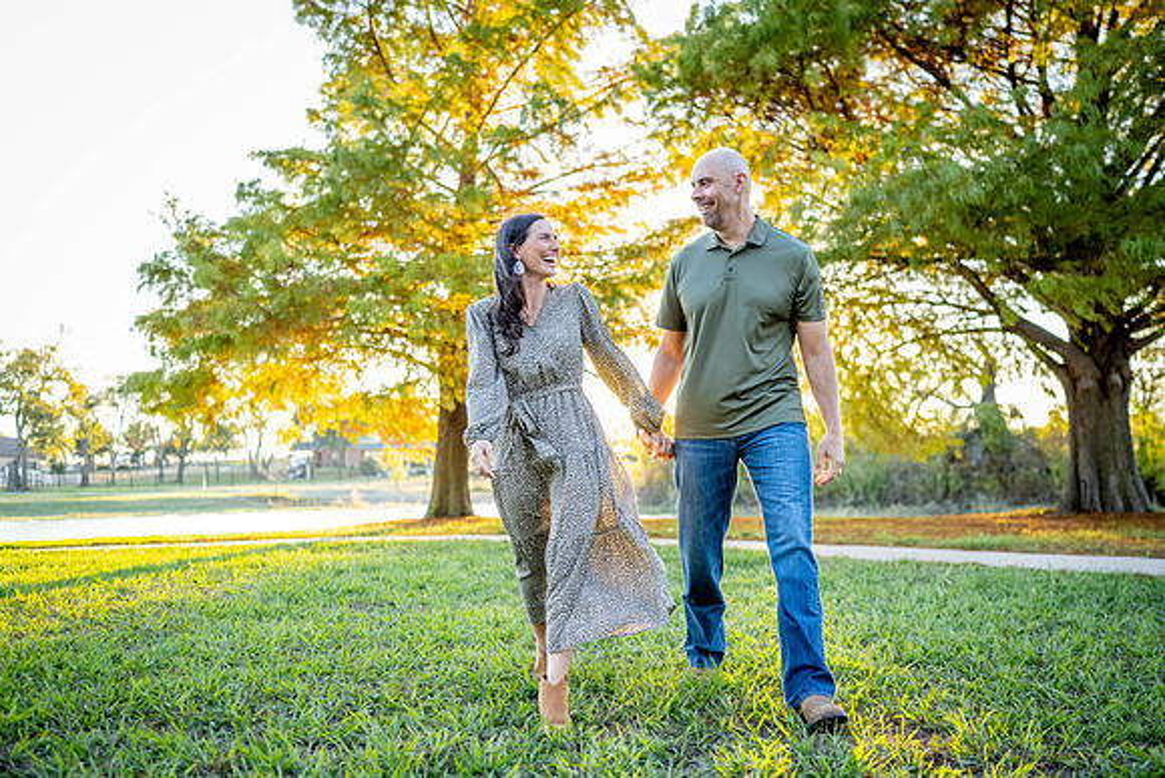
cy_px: 389
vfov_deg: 37.9
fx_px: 1133
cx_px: 582
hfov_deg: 54.4
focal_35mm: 35
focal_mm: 35
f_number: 2.2
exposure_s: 1/640
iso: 640
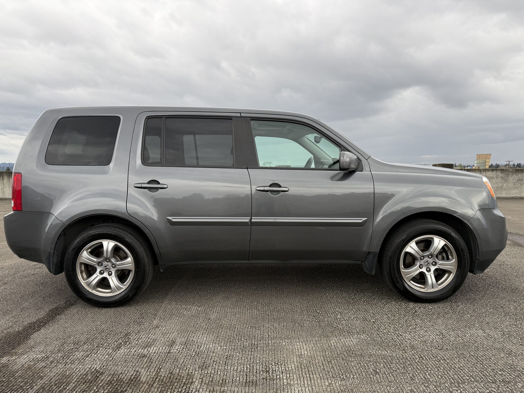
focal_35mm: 24
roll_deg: +0.0
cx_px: 262
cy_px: 196
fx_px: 363
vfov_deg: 56.8
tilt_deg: -3.8
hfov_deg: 71.6
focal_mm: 6.76
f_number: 1.78
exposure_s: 1/464
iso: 80
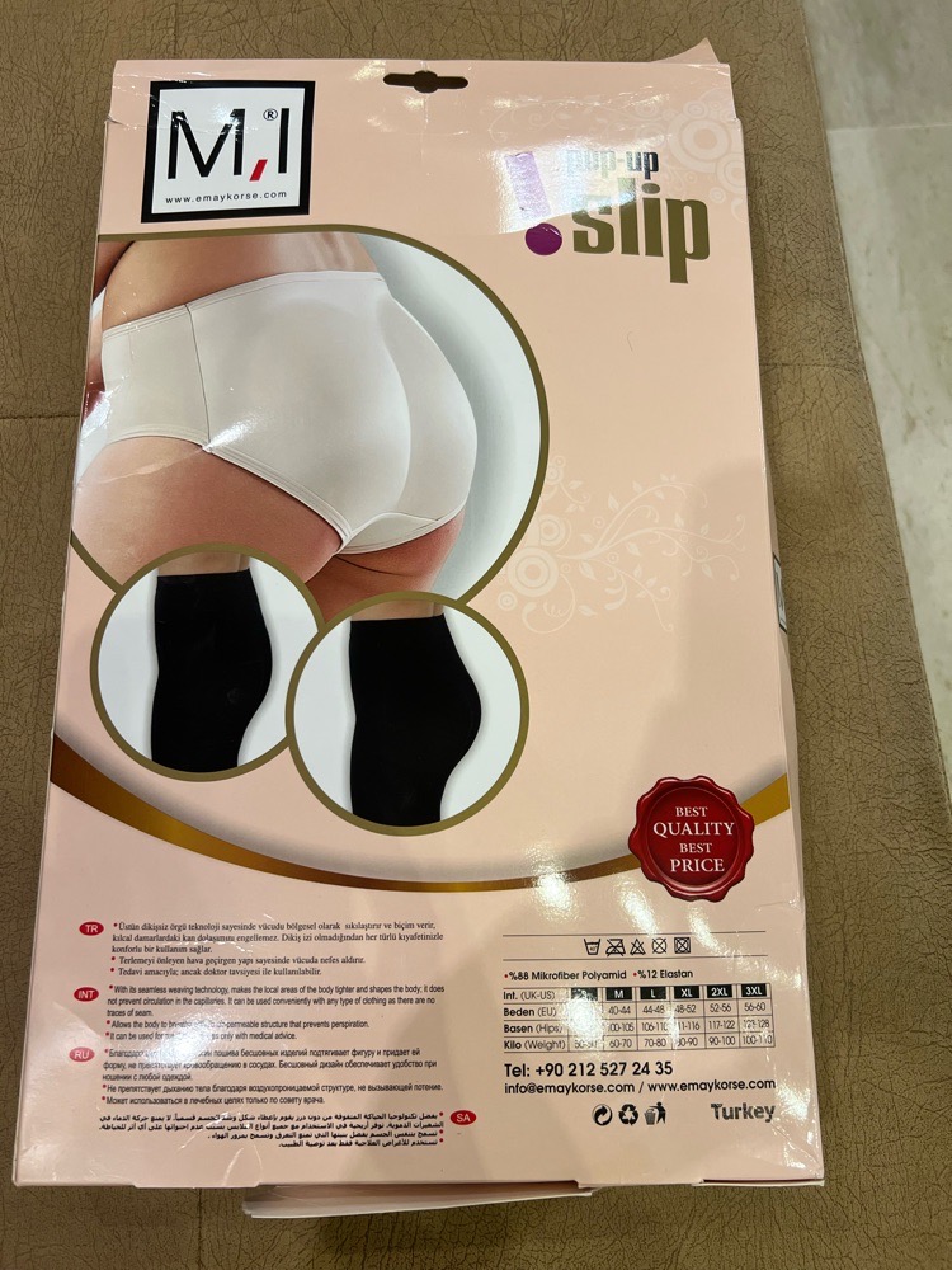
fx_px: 953
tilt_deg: -78.0
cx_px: 476
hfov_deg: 53.1
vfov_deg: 67.3
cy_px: 635
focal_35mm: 26
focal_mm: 5.7
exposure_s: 1/100
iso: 125
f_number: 1.5
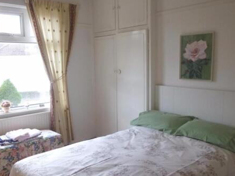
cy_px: 97
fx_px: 224
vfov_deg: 42.9
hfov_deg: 55.4
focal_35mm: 33
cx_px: 115
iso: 200
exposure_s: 1/60
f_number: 3.1
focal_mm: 4.5
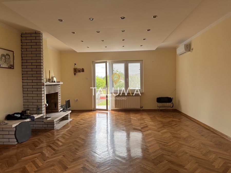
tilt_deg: -2.1
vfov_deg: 56.8
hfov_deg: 71.6
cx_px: 116
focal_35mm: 24
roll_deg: +0.7
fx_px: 160
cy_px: 86
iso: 64
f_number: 1.78
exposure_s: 1/216
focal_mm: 6.86
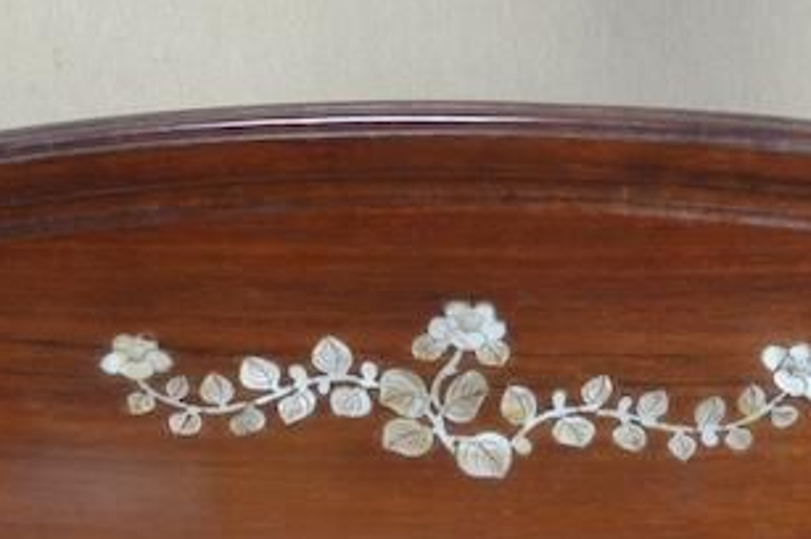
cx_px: 402
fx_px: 3083
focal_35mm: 137
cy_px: -551
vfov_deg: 9.3
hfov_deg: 15.0
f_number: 11
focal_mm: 20
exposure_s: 1/1.6
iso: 400
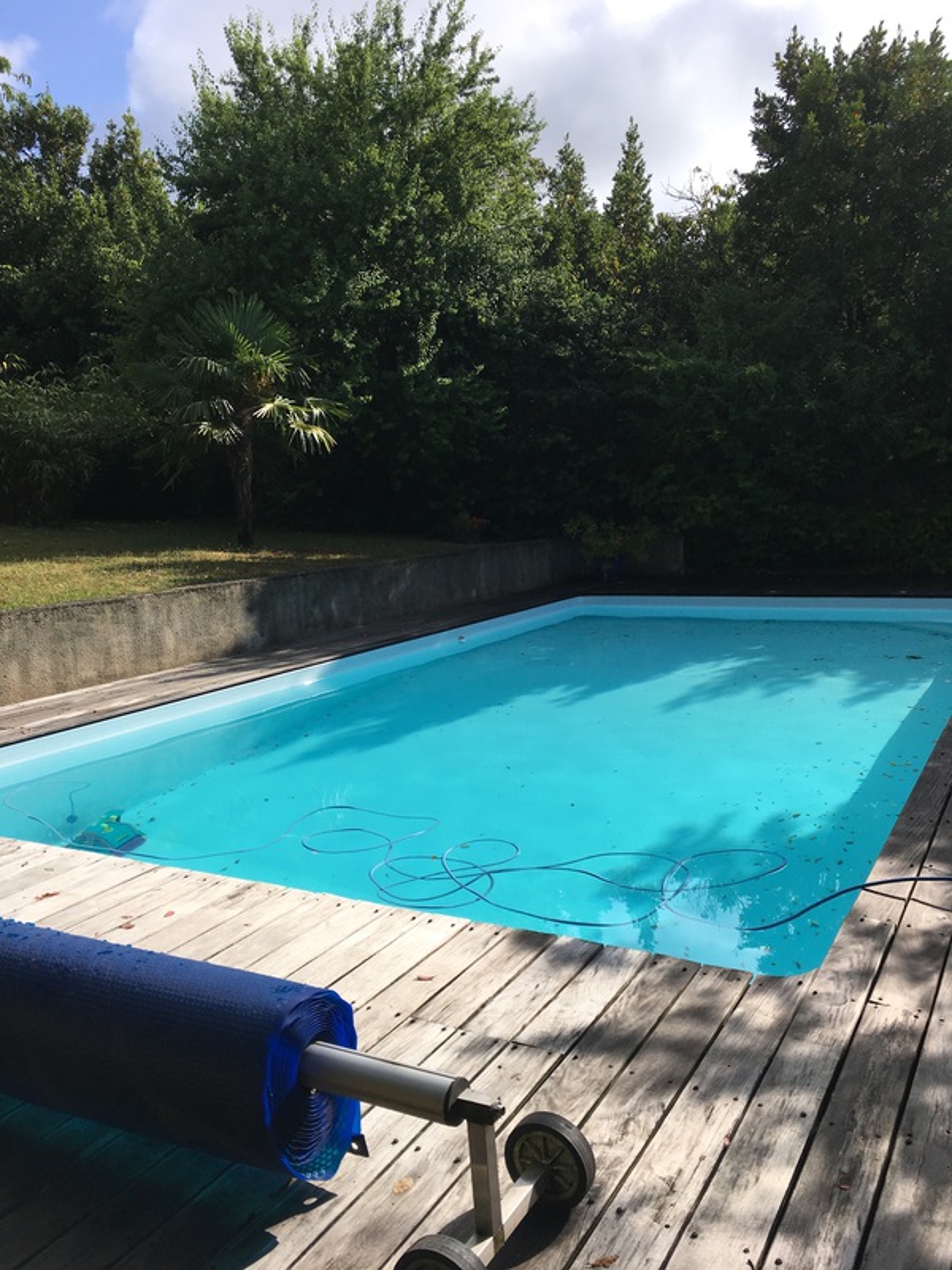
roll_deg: +2.0
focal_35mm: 29
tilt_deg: -7.1
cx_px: 476
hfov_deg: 48.2
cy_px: 635
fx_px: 1063
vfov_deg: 61.7
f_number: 2.2
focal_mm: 4.15
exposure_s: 1/1709
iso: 25
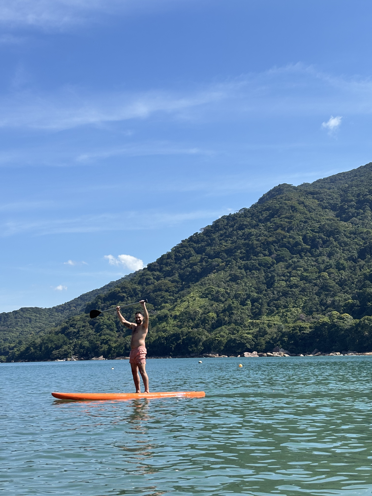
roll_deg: -0.9
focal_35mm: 52
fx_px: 745
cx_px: 186
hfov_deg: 28.0
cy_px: 248
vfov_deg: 36.8
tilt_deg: +10.6
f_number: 1.6
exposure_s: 1/2571
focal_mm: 5.96
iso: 40
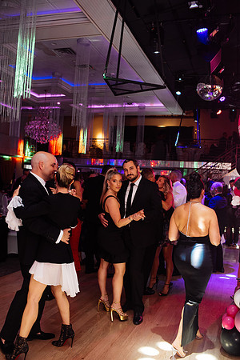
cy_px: 180
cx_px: 120
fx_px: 350
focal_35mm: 35
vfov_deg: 54.4
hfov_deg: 37.9
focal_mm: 35
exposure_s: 1/200
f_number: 3.2
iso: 2000
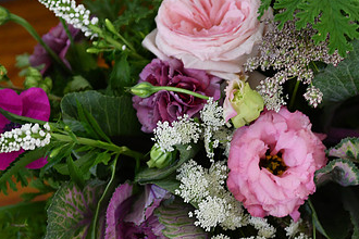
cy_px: 124
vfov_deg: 10.4
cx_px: 283
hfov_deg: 15.4
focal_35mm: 132
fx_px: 1316
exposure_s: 1/80
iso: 1000
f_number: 2.8
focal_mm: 50
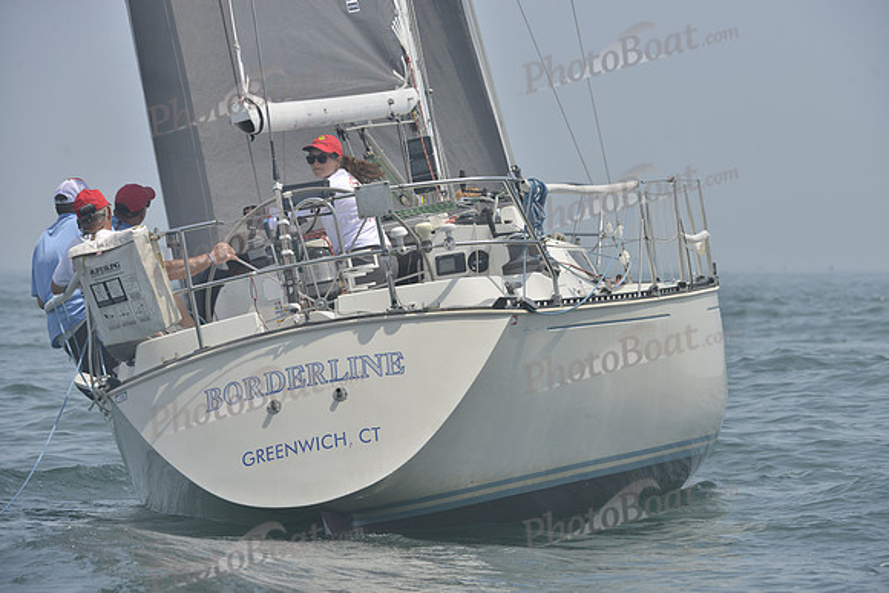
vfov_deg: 6.9
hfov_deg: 10.3
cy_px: 296
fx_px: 4940
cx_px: 444
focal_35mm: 200
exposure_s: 1/1000
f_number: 8
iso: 280
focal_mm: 200
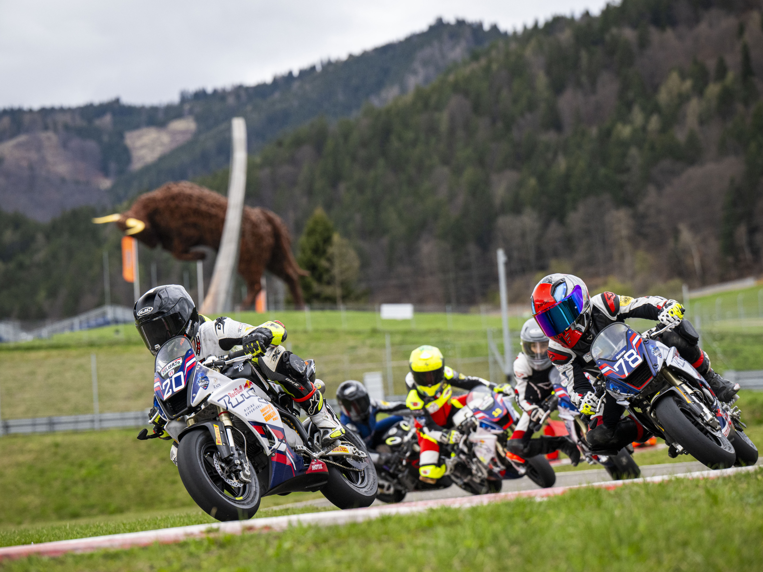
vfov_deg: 11.0
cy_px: 271
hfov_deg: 14.6
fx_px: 2976
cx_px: 365
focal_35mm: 135
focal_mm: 110
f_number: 4
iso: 800
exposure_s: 1/1600
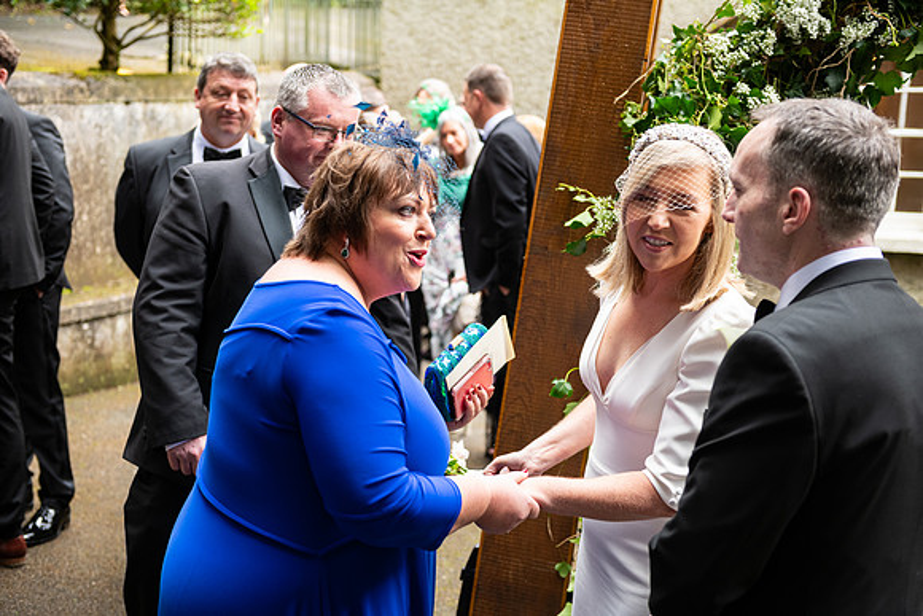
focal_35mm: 48
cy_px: 308
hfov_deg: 41.1
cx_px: 462
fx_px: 1231
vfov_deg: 28.1
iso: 400
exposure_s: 1/160
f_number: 3.5
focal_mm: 48
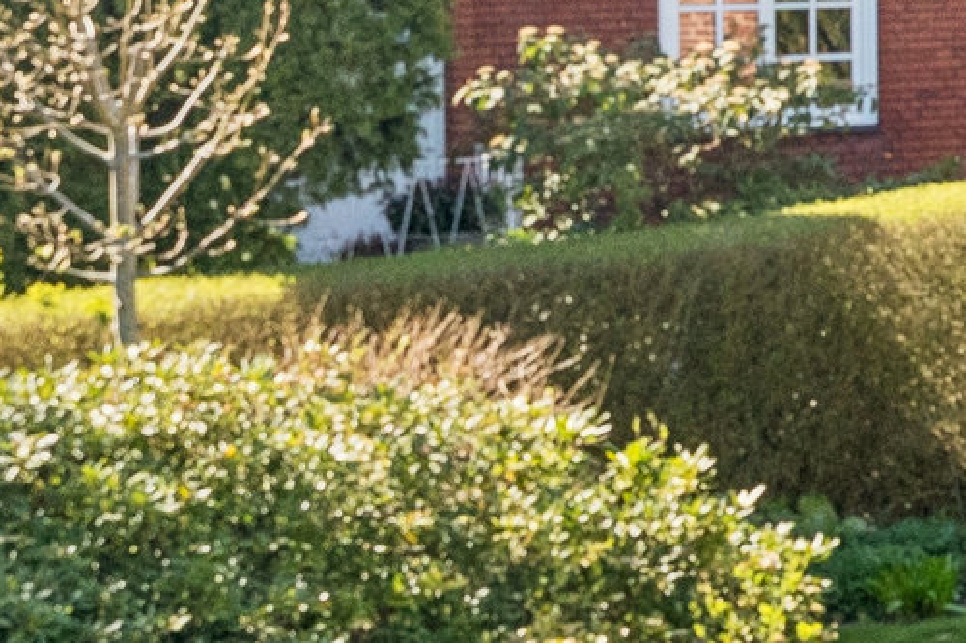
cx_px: 2736
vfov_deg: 9.4
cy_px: -91
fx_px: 3863
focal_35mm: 144
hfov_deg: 10.7
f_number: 6.3
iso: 1000
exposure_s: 1/1000
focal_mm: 24
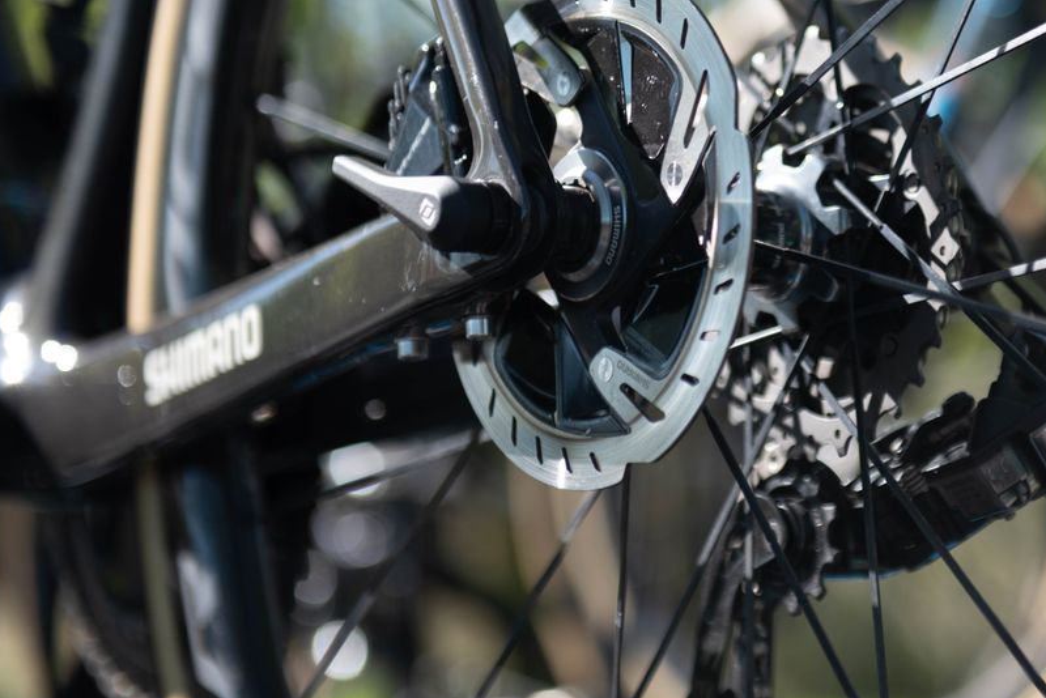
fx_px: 3052
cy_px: 229
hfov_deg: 19.3
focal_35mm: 105
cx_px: 774
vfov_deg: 13.0
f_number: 3.2
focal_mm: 70
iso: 100
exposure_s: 1/400
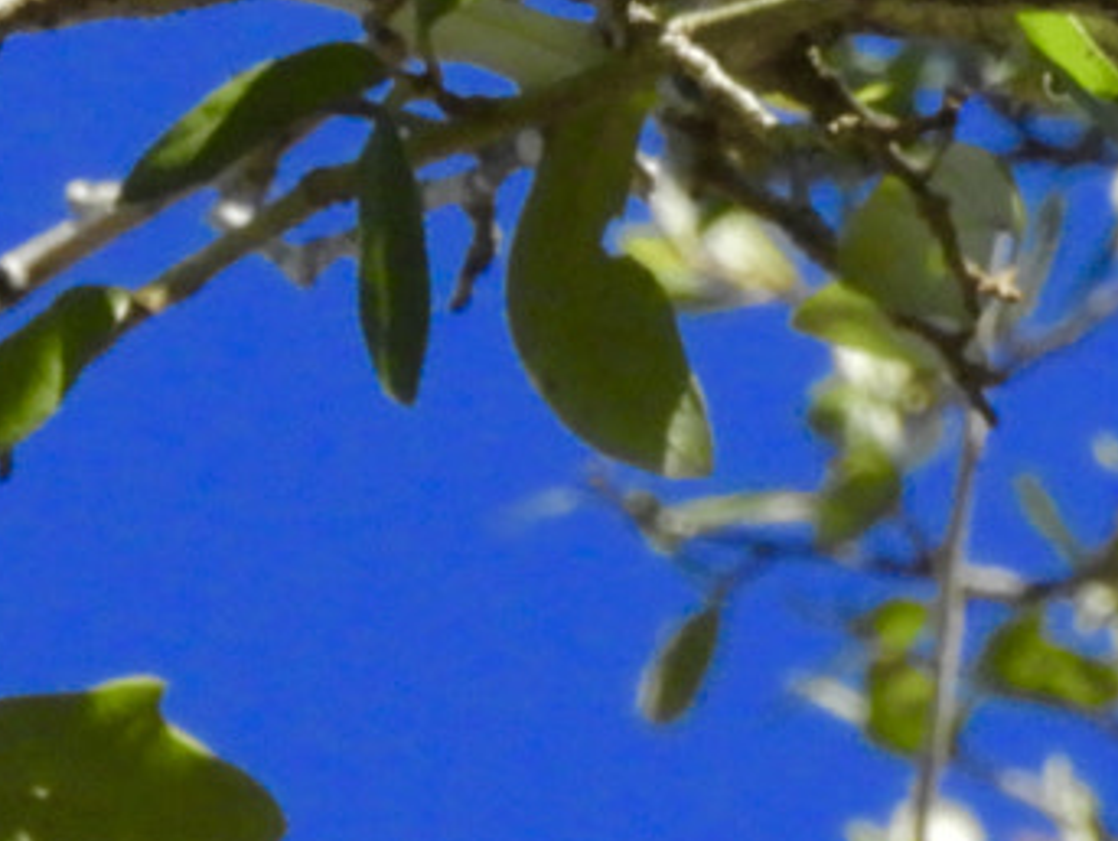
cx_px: -805
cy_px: 1672
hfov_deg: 2.1
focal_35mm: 932
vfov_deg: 1.6
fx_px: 30133
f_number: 7.6
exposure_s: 1/500
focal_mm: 35.8
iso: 400
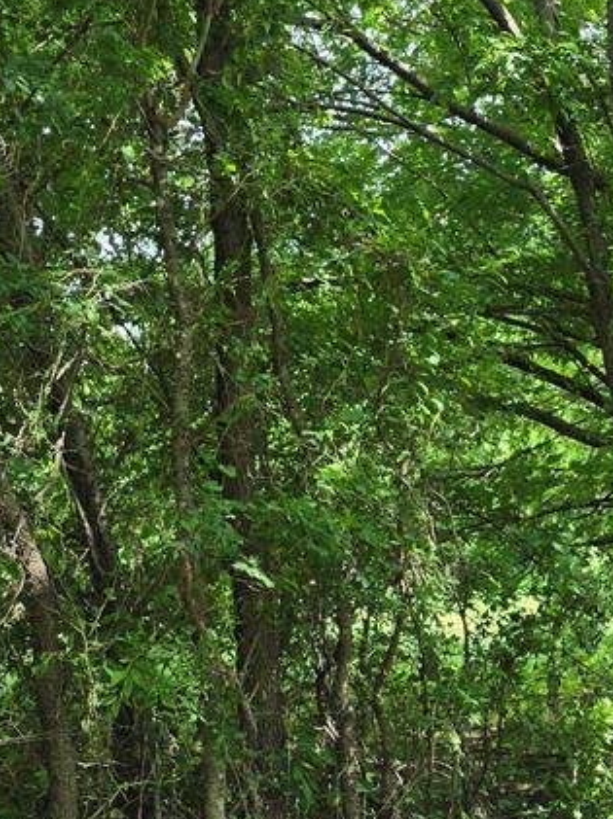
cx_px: 603
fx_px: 1324
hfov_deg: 24.9
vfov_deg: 32.9
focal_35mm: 56
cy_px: 708
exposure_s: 1/180
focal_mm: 6.3
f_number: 1.7
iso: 25
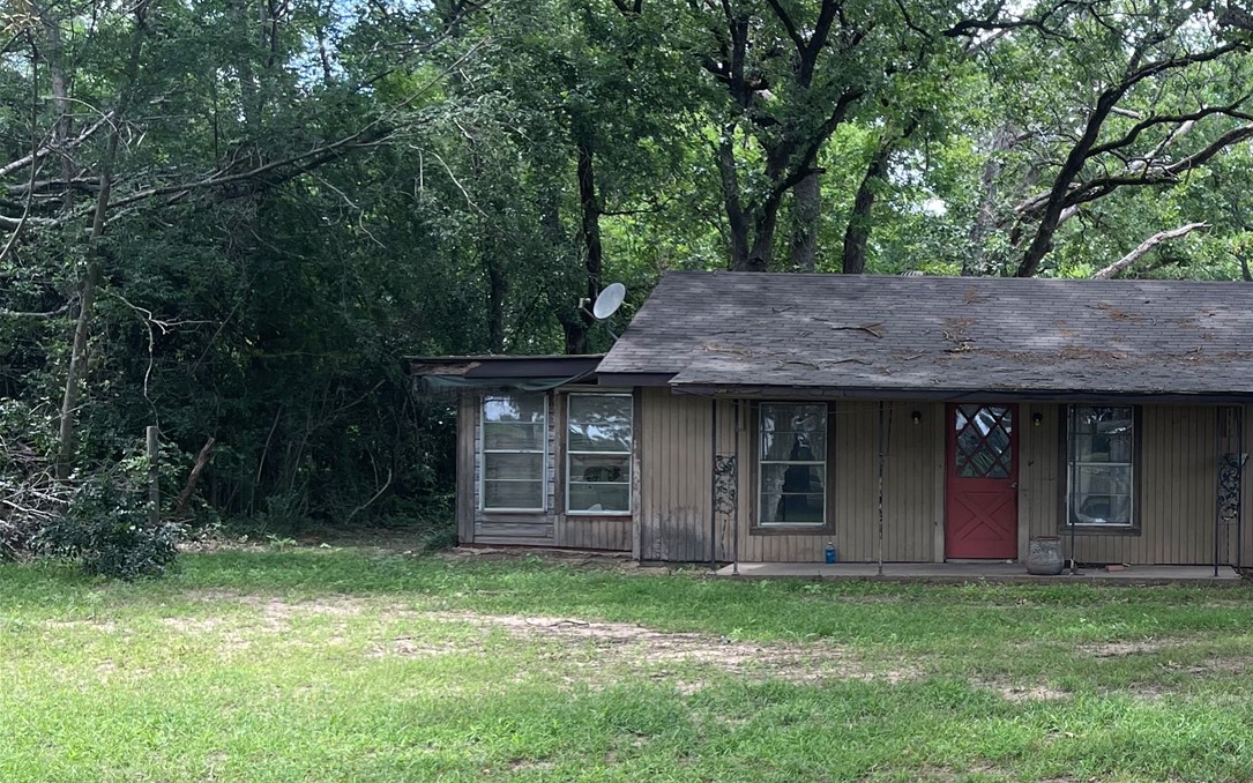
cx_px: 1181
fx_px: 1707
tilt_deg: -1.3
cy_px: 494
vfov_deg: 25.7
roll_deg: -1.1
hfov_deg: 37.1
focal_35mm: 50
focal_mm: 5.1
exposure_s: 1/273
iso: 32
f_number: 1.6
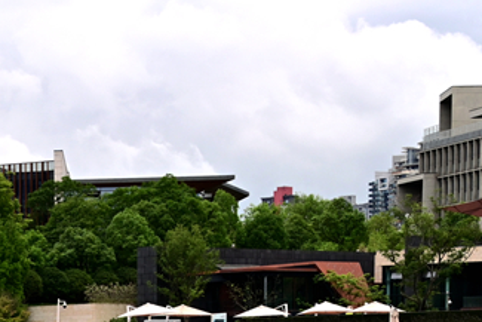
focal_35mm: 133
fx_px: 1781
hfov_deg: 14.8
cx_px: -138
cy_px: 577
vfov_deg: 9.8
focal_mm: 36
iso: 200
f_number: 8
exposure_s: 1/80
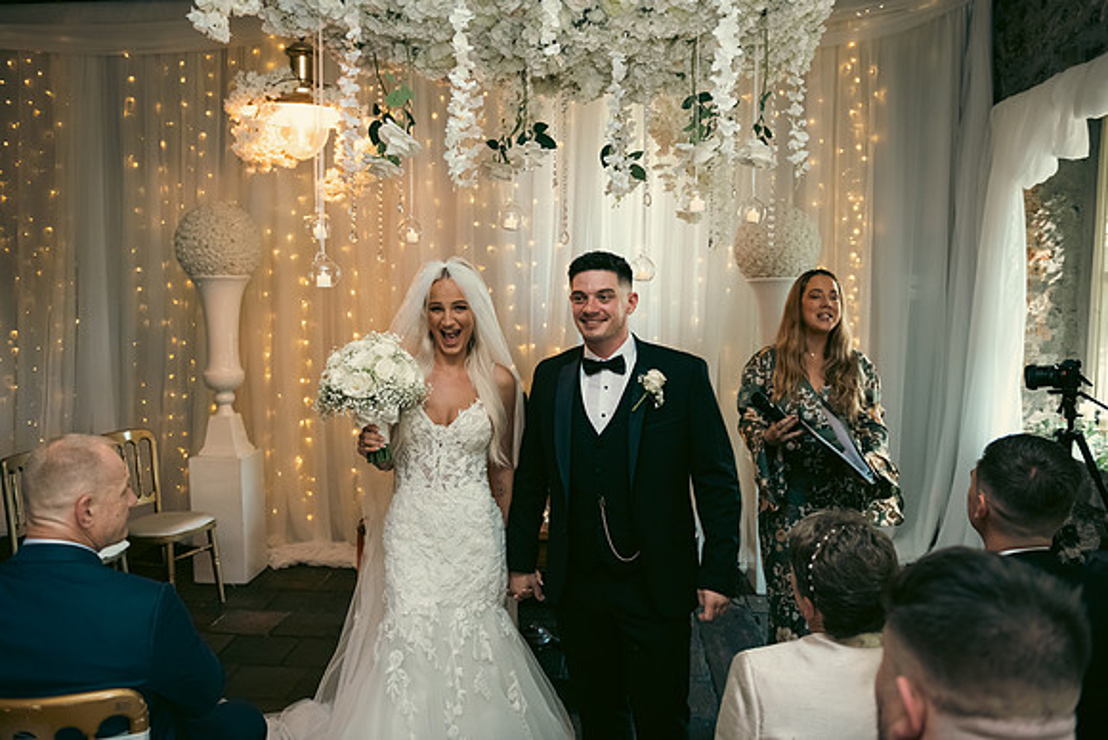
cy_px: 370
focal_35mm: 29
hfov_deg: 63.6
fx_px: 893
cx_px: 554
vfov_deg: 45.0
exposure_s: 1/160
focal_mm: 29
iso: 1250
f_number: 3.5
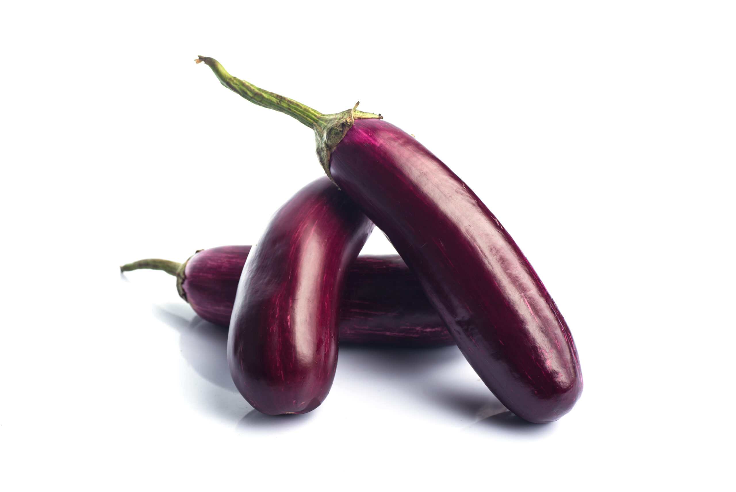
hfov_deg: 22.6
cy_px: 246
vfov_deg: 15.2
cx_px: 368
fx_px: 1841
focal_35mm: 90
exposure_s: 1/200
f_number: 9
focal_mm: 90
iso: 100
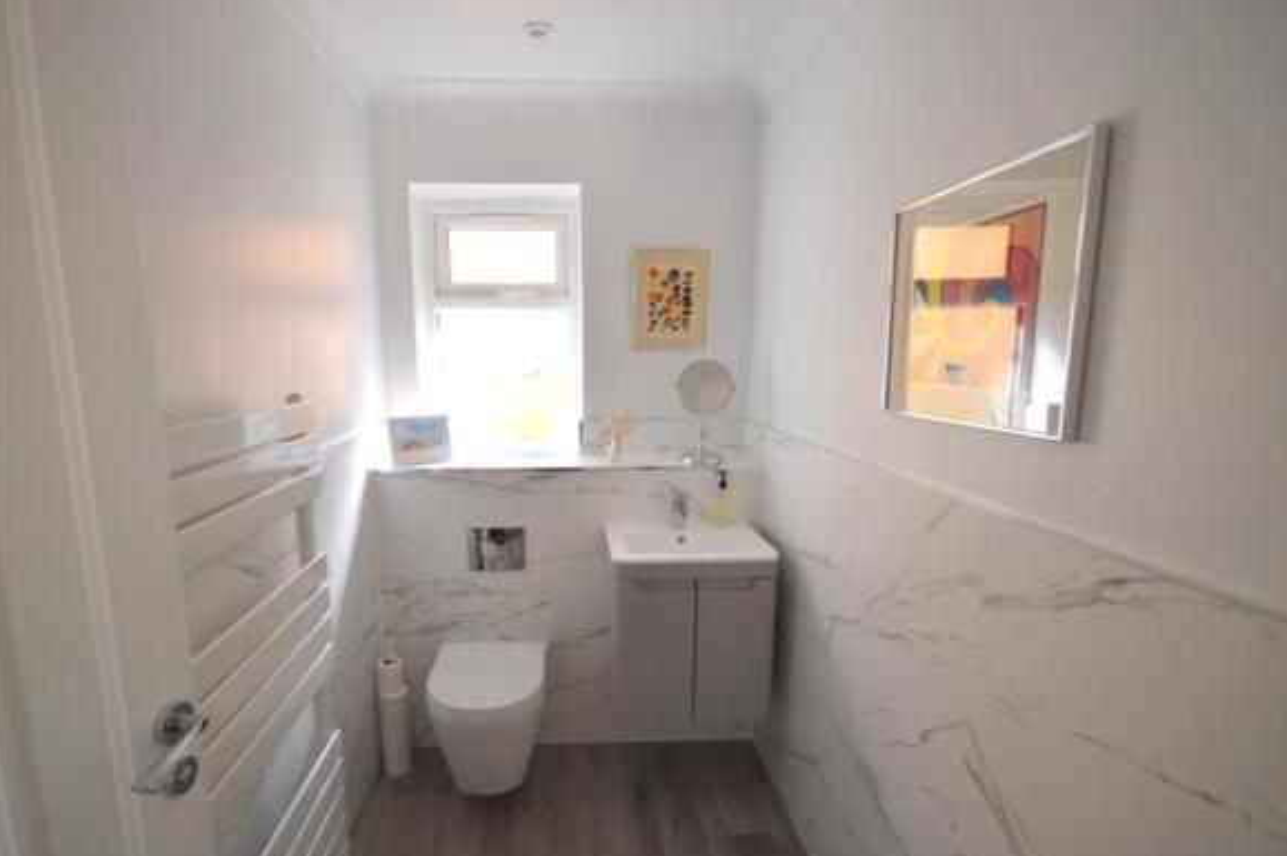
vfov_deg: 70.2
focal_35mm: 17
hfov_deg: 93.0
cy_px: 467
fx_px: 607
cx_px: 576
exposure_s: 1/60
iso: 800
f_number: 4
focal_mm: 10
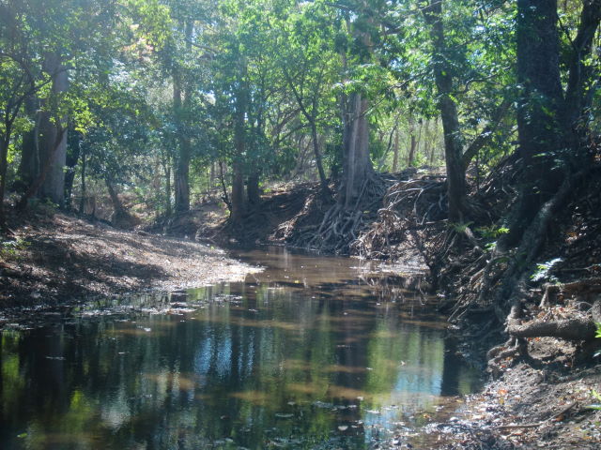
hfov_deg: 38.2
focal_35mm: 50
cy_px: 225
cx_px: 300
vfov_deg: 29.1
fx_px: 868
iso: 64
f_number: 4.2
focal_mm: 8.68
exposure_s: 1/80
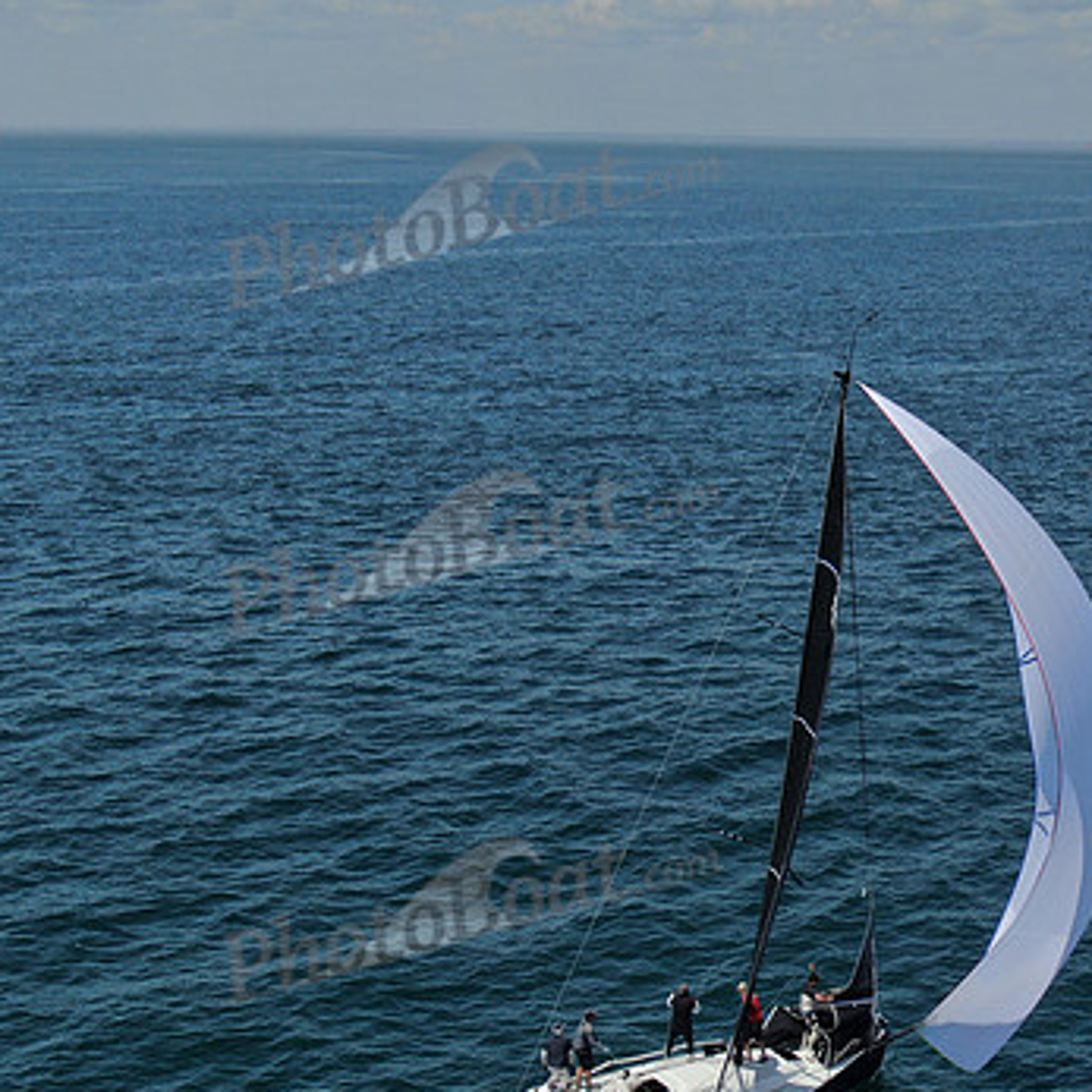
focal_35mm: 71
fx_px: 2534
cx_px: 906
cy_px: 678
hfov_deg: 23.9
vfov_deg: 24.3
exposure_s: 1/1250
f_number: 3.8
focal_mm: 8.6
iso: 100
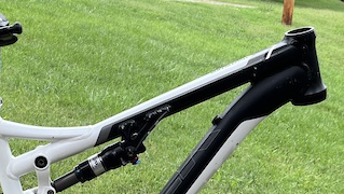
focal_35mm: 71
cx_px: 79
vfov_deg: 16.7
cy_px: 196
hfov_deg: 29.2
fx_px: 648
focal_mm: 5.1
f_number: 1.6
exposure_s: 1/463
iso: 50
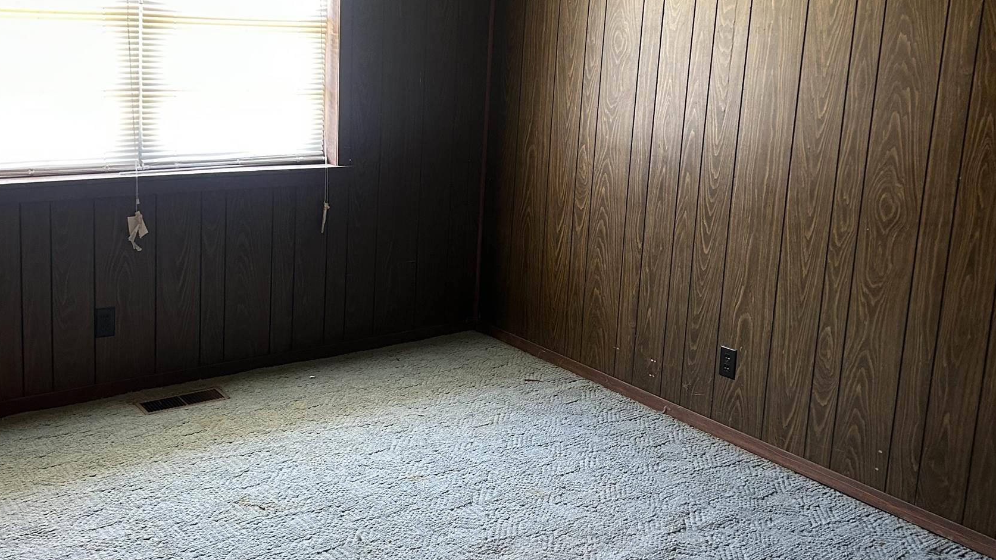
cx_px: 487
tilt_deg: -10.7
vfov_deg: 30.3
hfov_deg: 51.6
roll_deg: -3.3
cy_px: 206
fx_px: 1030
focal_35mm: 39
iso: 250
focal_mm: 5.7
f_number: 1.5
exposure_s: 1/60
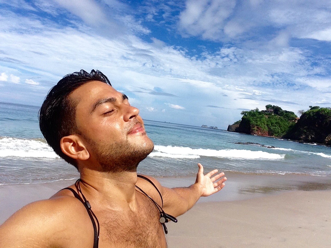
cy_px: 124
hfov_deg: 55.4
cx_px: 166
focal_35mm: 33
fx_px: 316
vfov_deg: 42.9
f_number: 2.4
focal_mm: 2.15
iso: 50
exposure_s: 1/3247
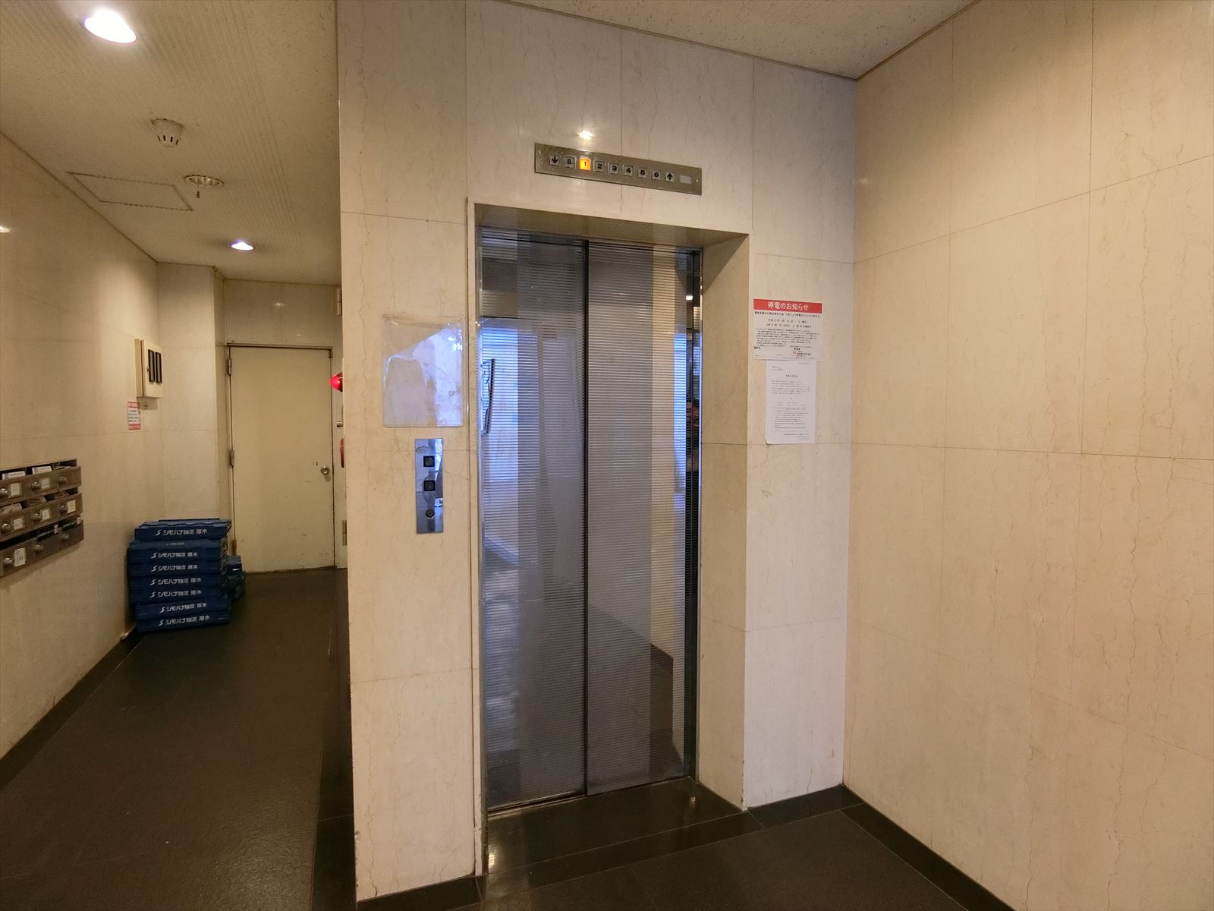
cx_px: 607
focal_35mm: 19
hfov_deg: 84.7
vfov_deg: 68.7
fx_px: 666
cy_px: 456
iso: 400
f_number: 2.7
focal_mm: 4.06
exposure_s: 1/30
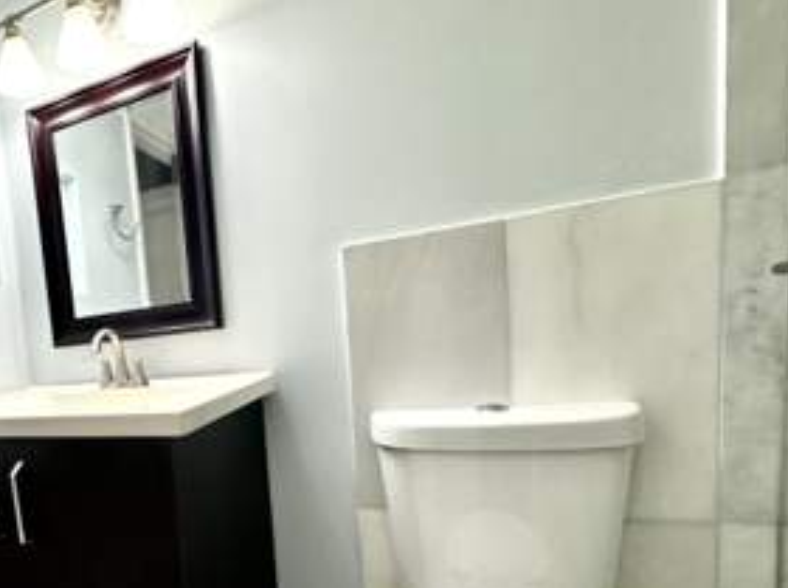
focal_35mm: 24
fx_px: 545
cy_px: 412
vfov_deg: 55.0
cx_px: 127
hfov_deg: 63.6
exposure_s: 1/120
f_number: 2.2
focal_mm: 2.22
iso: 200
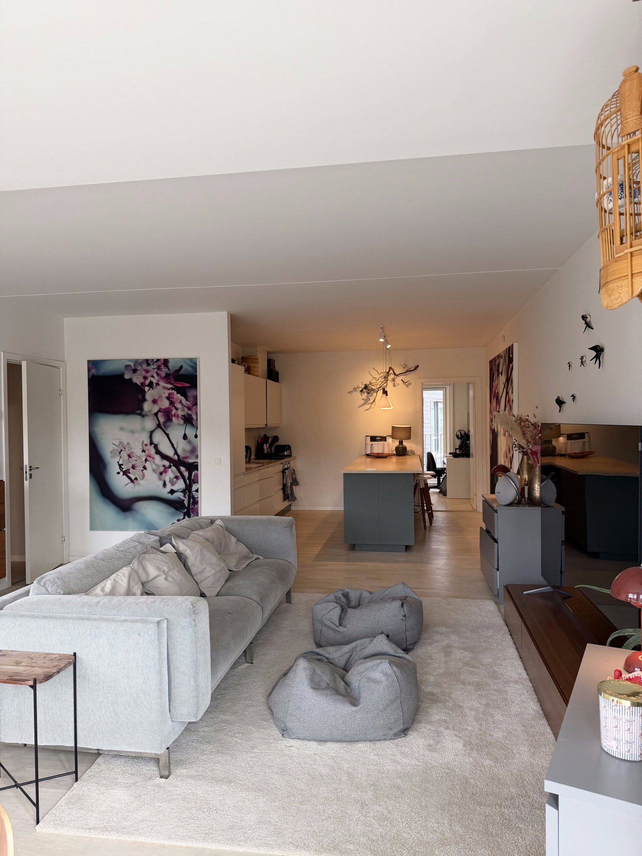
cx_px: 321
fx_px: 593
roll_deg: +0.3
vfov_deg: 71.6
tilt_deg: -0.9
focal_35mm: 24
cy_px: 428
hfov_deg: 56.8
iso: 100
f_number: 1.78
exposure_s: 1/121
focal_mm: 6.76
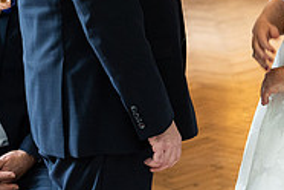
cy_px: -33
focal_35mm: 156
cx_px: 160
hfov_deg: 13.2
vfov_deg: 8.7
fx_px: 1231
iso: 3200
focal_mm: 50
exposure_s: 1/200
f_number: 3.5
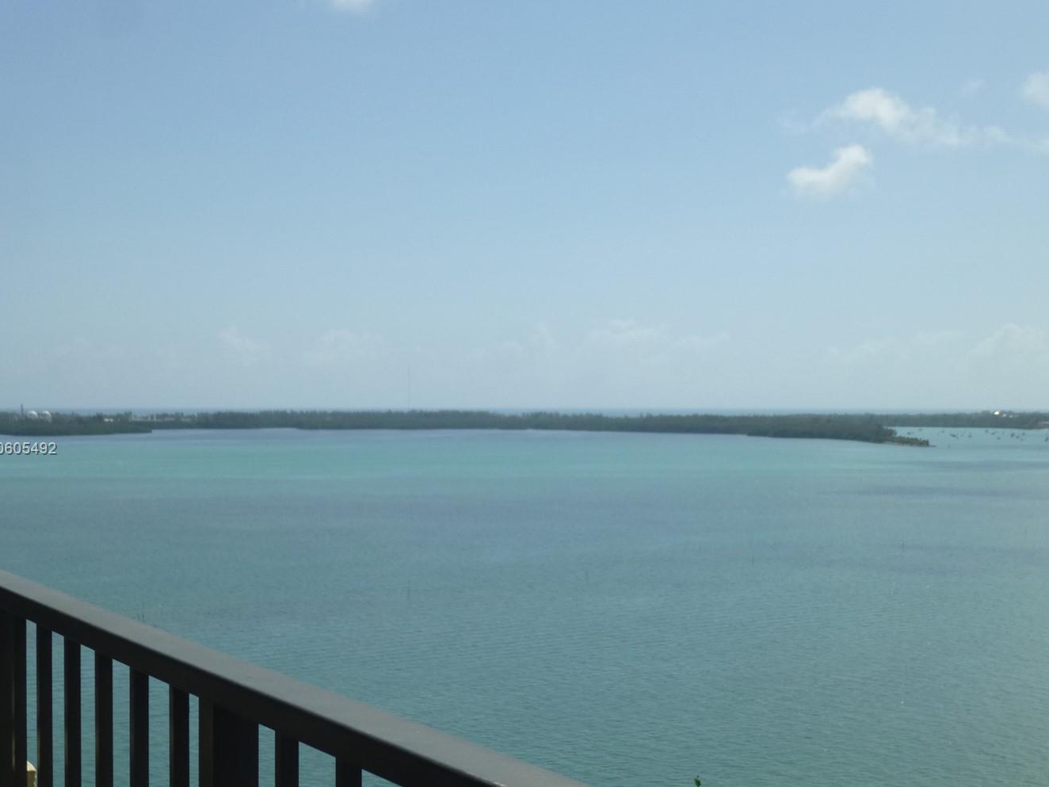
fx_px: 1758
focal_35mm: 58
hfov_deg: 33.2
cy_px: 449
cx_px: 565
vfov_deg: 25.2
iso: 100
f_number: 11
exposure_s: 1/250
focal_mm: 8.6
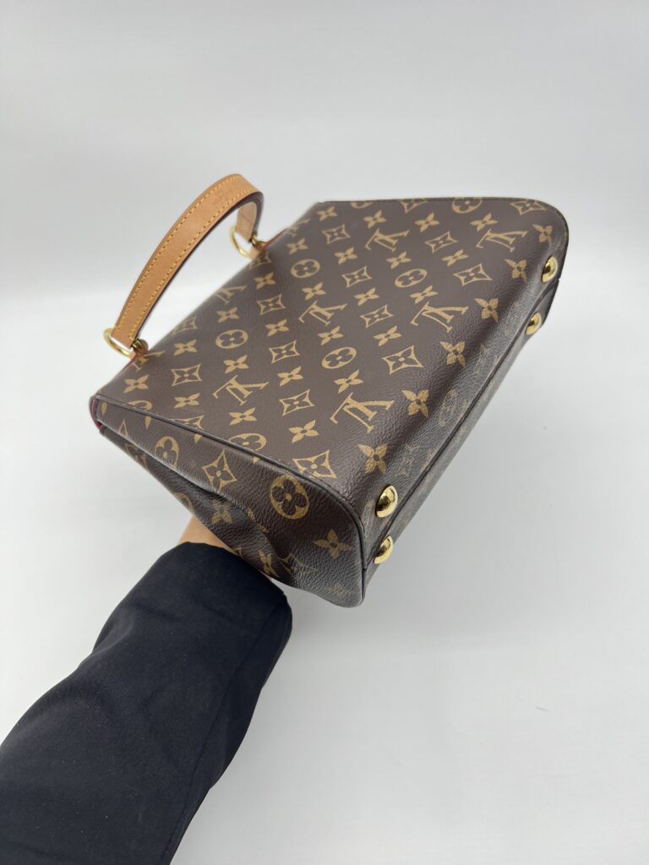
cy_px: 432
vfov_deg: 67.3
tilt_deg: -45.1
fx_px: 650
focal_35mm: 26
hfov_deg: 53.1
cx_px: 324
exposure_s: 1/100
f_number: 1.5
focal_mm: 5.7
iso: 40
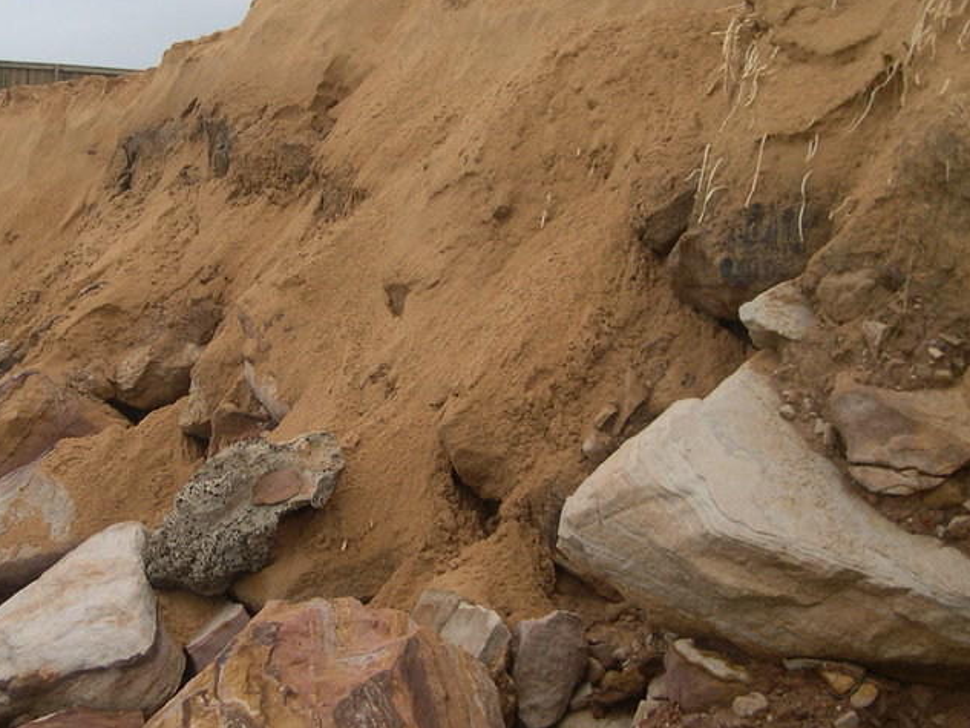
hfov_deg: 31.8
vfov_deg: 24.4
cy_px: 300
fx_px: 1682
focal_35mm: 60
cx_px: 293
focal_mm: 8
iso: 100
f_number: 2.8
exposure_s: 1/473
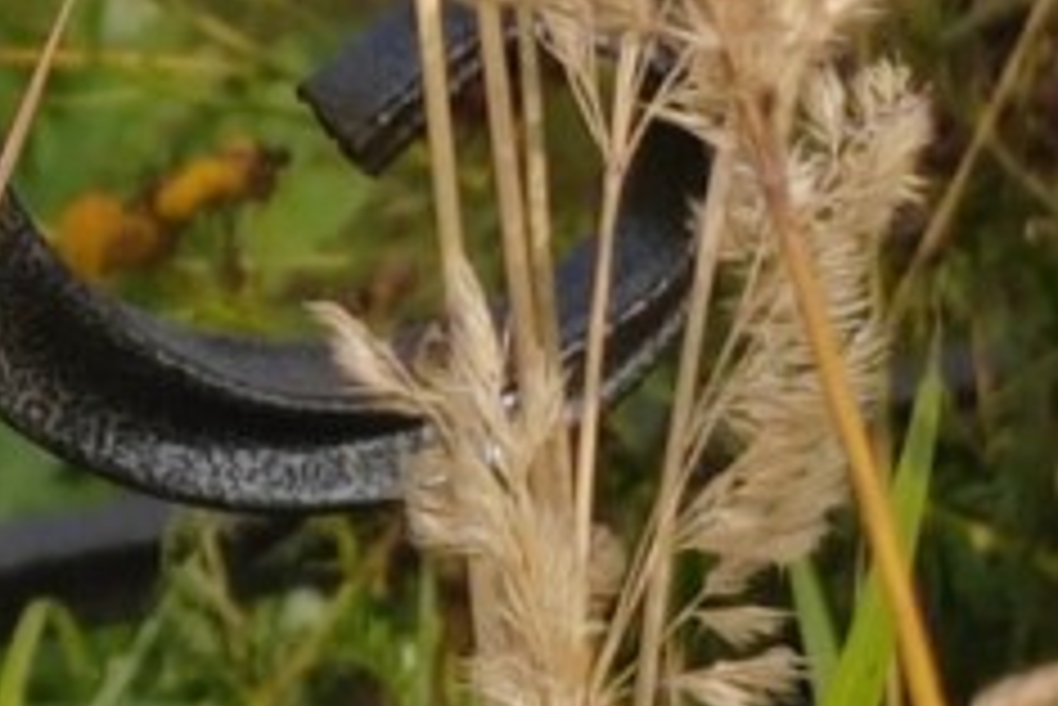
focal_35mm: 379
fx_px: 11145
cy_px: -202
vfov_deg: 3.6
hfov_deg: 5.4
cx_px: -311
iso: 100
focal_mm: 5.52
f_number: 1.9
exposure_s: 1/1000
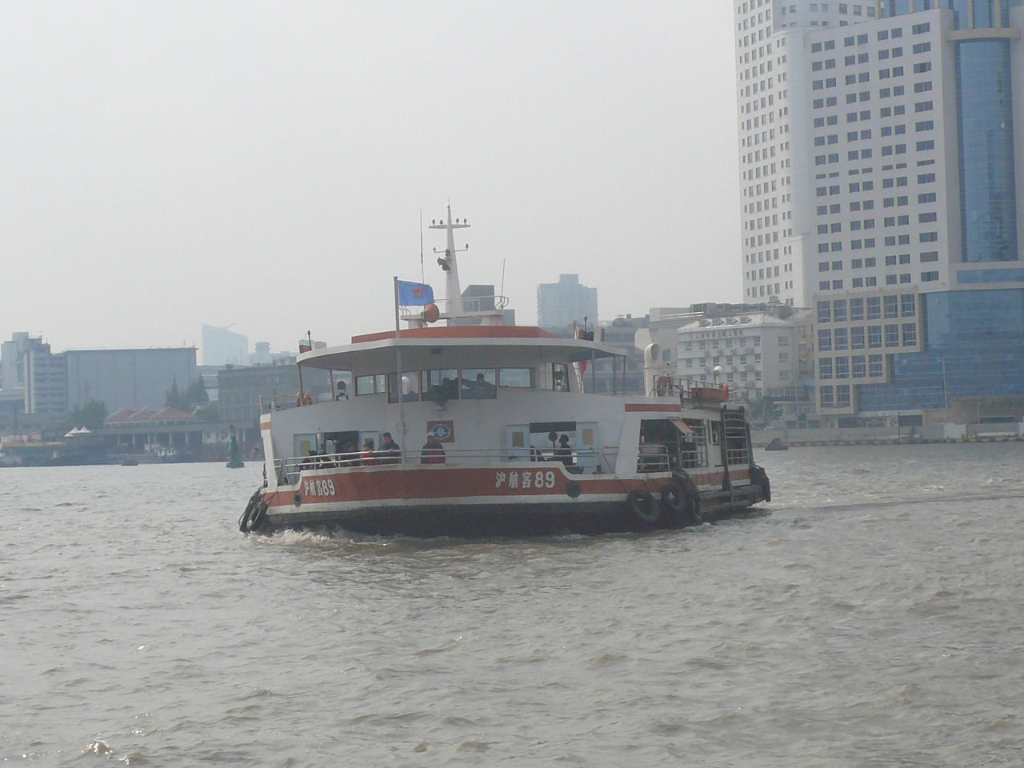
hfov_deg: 22.5
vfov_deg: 17.0
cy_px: 384
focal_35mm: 87
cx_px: 512
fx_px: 2574
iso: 100
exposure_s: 1/160
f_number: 11
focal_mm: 9.6
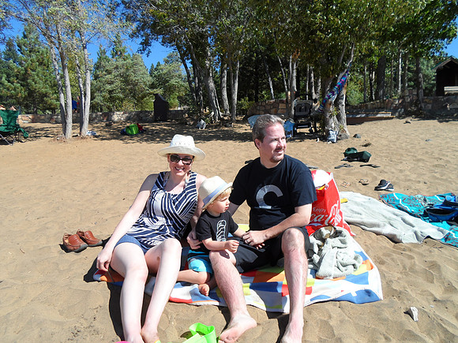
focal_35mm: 25
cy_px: 172
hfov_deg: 69.4
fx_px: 331
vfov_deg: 54.9
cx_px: 229
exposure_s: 1/1500
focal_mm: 4.5
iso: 80
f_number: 2.5
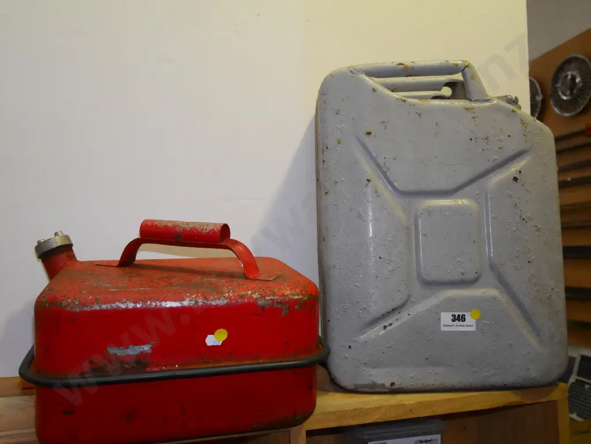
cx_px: 296
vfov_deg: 46.8
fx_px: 512
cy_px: 222
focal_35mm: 30
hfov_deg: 59.9
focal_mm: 15
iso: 3200
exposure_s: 1/320
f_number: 4
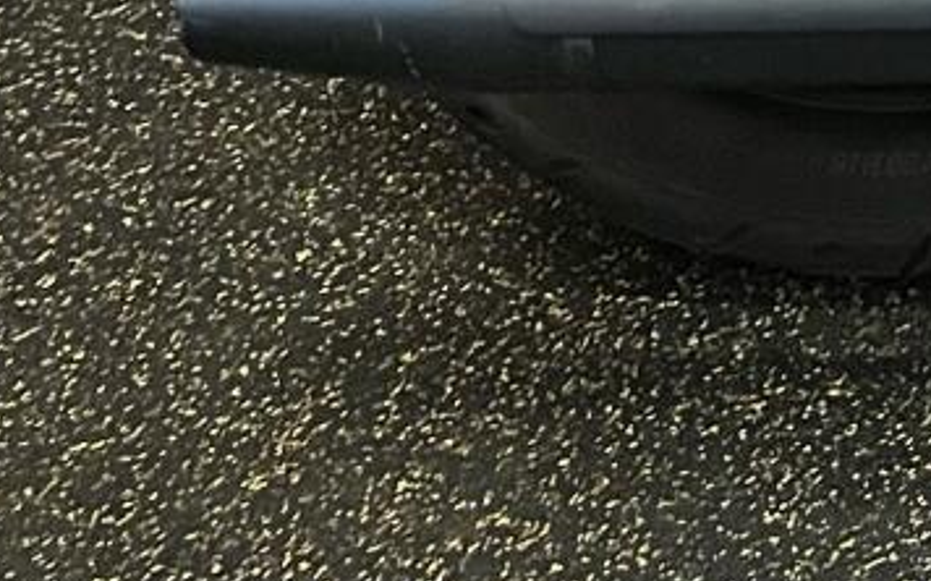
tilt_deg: -16.3
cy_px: -1356
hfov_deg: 10.9
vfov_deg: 7.2
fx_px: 3930
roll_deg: -1.1
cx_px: 2411
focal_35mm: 155
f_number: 1.6
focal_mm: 5.1
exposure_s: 1/60
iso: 500
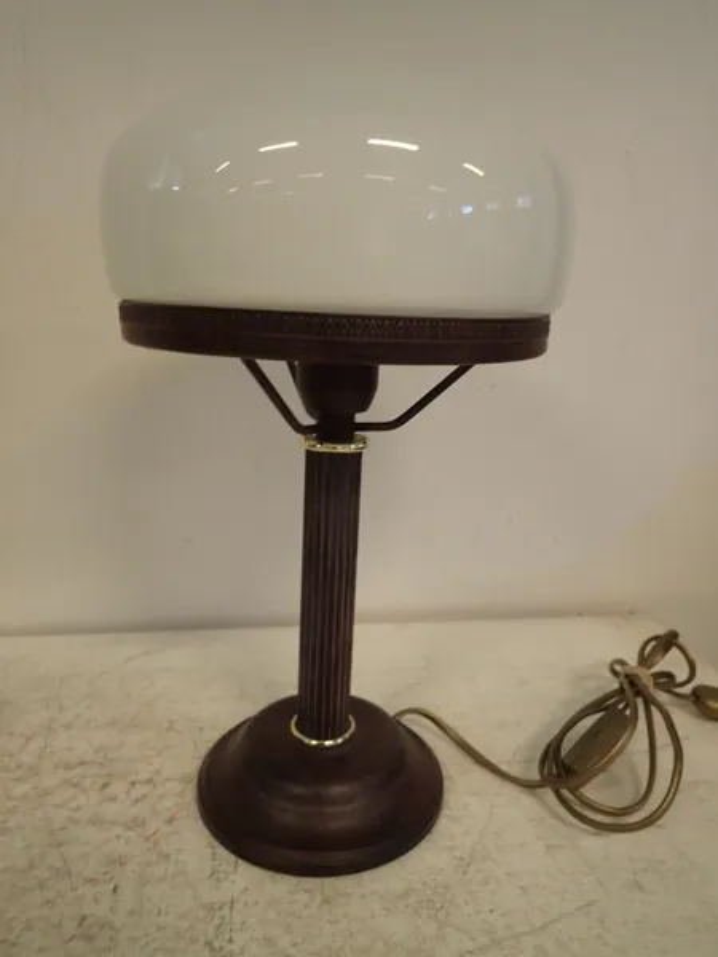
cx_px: 359
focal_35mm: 25
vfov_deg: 69.4
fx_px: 691
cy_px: 478
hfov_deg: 54.9
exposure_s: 1/50
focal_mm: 4.5
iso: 200
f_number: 2
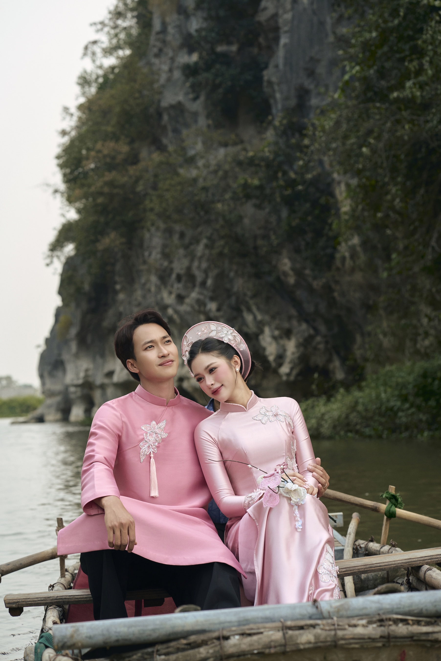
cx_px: 220
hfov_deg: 16.1
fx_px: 1562
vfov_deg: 23.9
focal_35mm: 85
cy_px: 330
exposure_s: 1/500
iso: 320
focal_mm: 85
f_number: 4.5
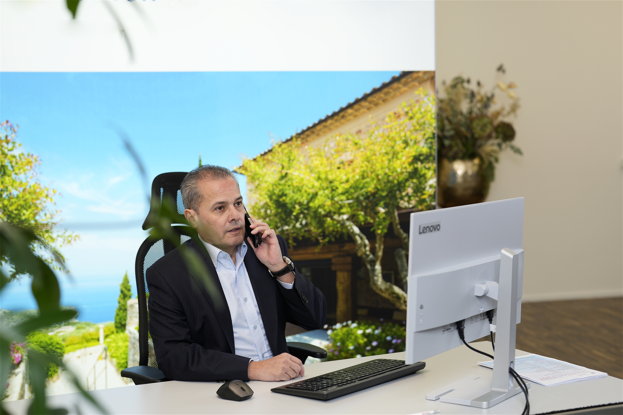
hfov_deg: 39.6
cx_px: 312
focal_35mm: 50
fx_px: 865
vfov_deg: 27.0
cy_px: 208
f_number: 2.2
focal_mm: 50
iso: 125
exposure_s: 1/200
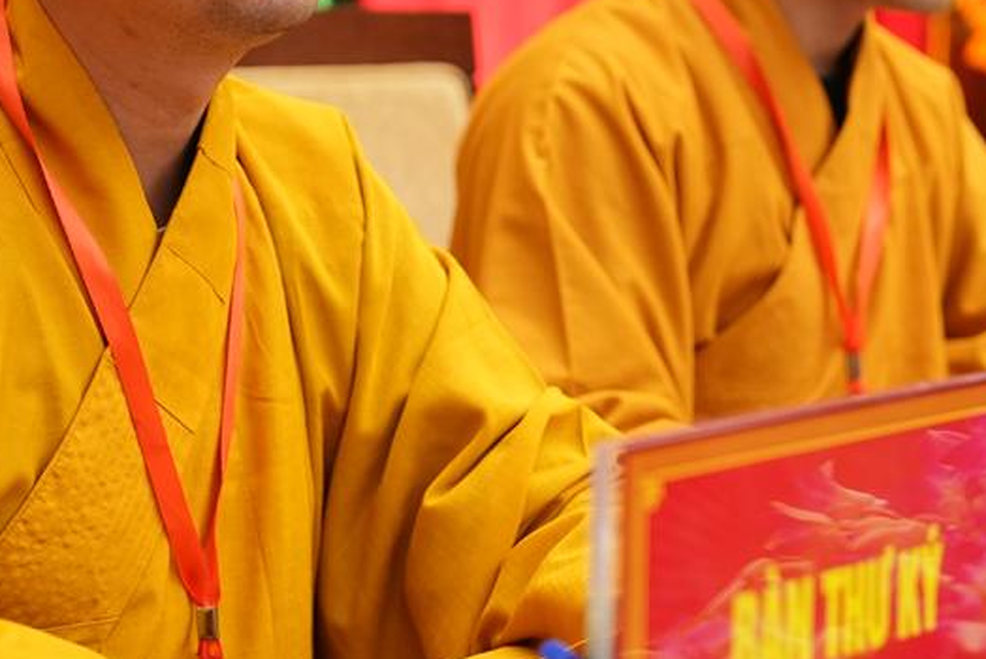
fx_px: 3261
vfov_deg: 11.5
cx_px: 423
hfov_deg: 17.2
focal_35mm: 119
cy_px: 186
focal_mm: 52
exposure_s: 1/125
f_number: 2.8
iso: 1250
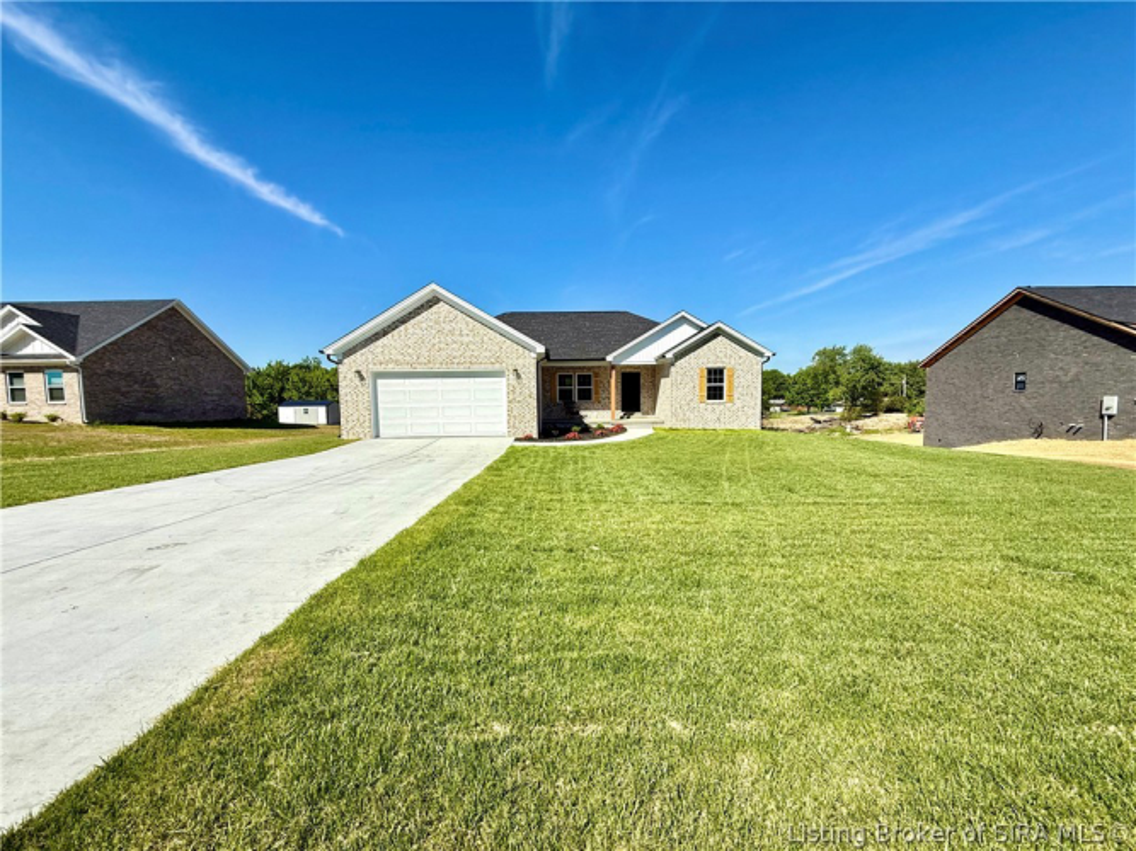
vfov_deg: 85.7
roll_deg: +1.2
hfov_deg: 102.1
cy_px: 426
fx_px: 459
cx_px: 568
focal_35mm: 14
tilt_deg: -3.6
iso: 50
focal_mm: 2.22
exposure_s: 1/1848
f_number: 2.2
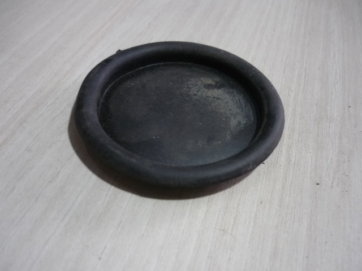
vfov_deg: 42.9
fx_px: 345
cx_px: 181
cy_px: 136
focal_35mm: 33
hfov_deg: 55.4
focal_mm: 5.5
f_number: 2.8
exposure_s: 1/30
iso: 250
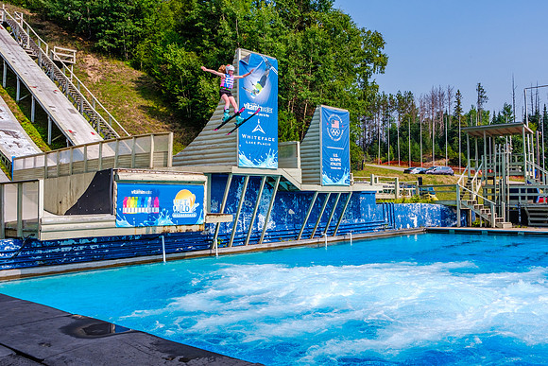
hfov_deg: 58.6
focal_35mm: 32
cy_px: 158
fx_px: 486
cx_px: 309
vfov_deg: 41.1
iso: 250
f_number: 4
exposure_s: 1/1000
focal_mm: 17.4
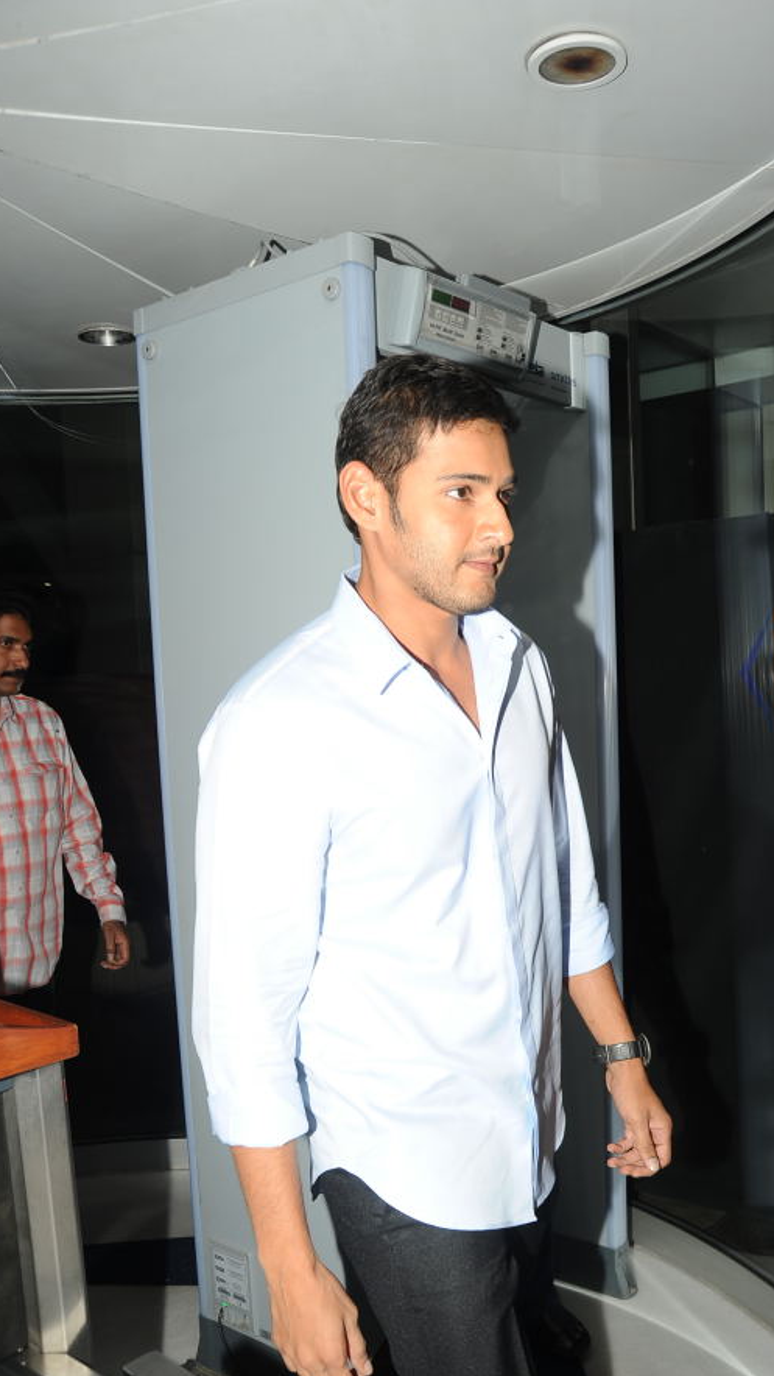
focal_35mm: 34
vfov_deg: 57.7
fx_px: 1240
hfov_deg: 34.5
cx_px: 471
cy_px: 795
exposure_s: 1/125
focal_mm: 28
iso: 200
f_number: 7.1
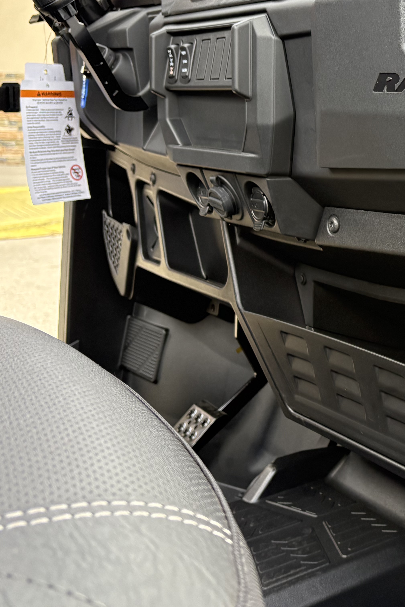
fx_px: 861
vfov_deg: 38.7
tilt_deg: -9.6
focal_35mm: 51
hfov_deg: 24.4
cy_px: 239
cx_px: 464
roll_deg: -0.5
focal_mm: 5.96
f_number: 1.6
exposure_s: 1/172
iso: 125
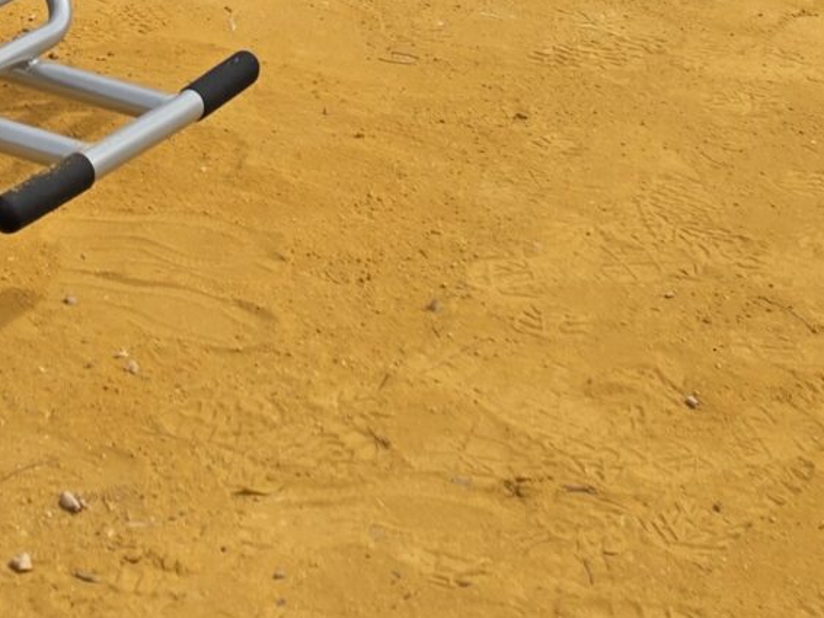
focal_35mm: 104
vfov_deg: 12.4
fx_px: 2477
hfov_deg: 18.7
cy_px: -656
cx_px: 153
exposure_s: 1/6571
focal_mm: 6.5
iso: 64
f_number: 1.4
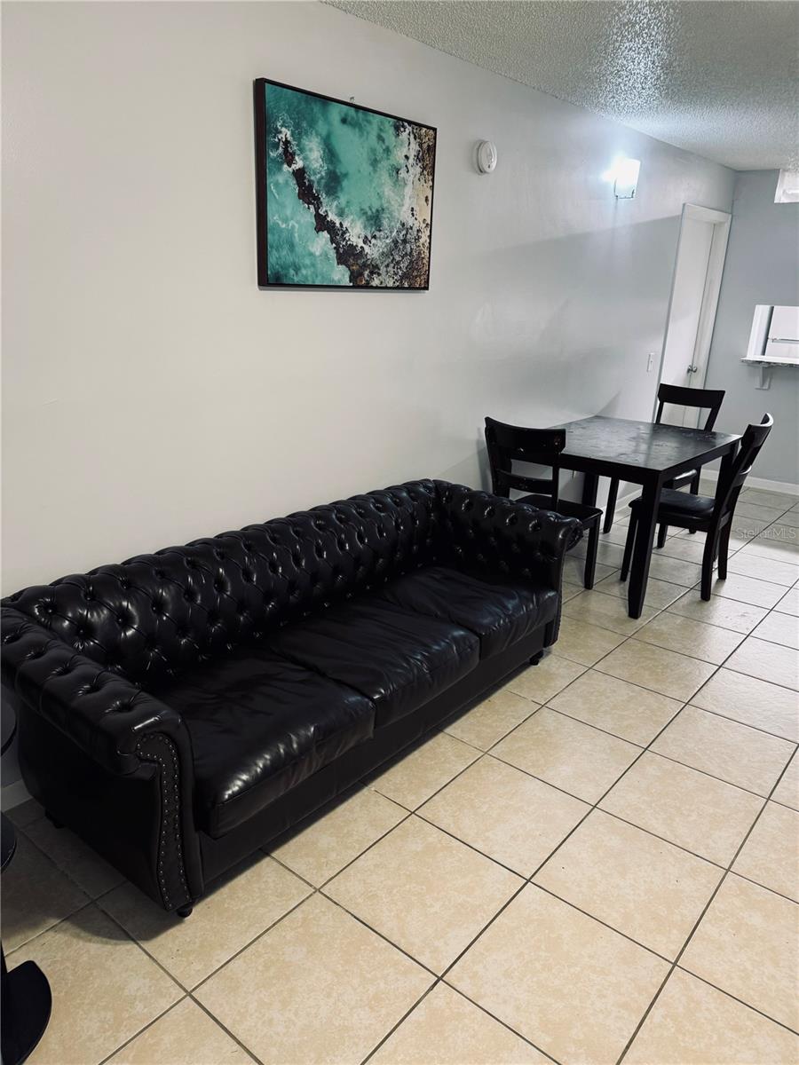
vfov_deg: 71.6
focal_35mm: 24
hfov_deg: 56.8
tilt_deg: -19.2
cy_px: 532
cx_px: 400
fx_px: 739
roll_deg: -0.9
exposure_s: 1/60
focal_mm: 6.76
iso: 200
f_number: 1.78
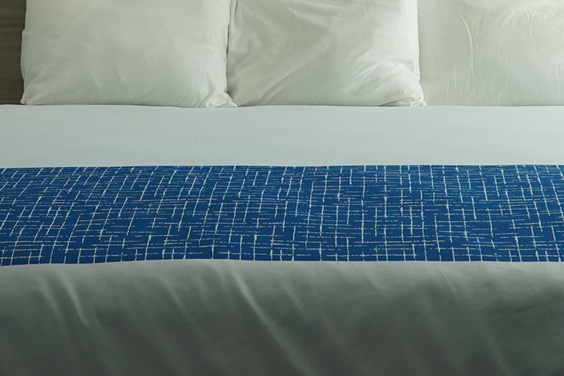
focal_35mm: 114
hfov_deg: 17.9
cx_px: 315
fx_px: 1786
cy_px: -29
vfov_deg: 11.8
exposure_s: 1/125
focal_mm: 27
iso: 320
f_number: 4
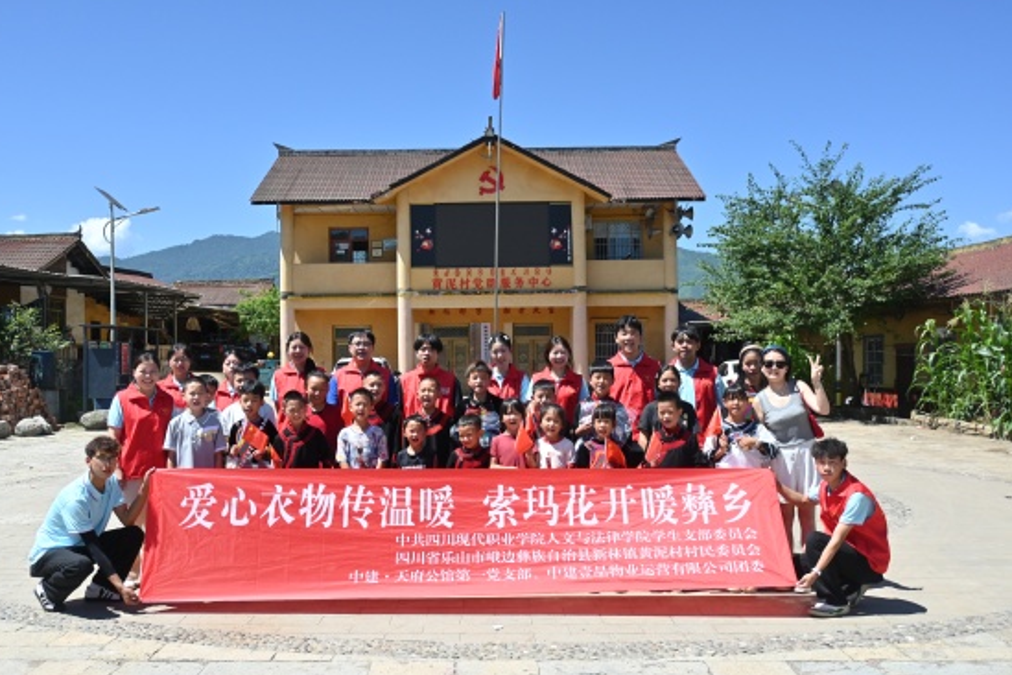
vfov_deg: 37.6
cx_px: 466
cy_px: 363
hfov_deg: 54.0
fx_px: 991
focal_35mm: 35
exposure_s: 1/3200
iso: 320
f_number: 4
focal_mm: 21.5
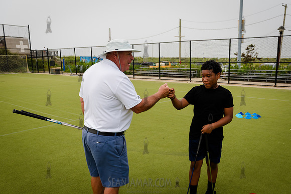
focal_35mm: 31
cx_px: 168
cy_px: 106
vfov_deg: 42.9
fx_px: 247
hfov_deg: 60.7
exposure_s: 1/640
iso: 200
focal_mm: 26
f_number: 5
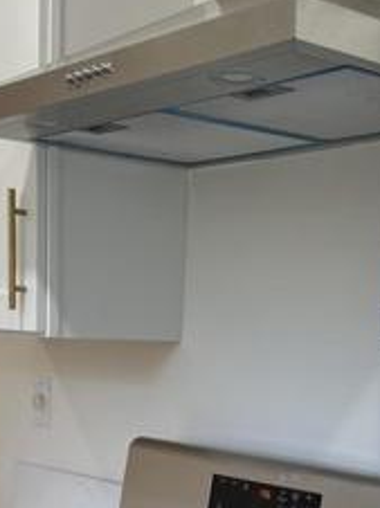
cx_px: 216
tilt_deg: -6.8
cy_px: 474
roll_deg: -3.2
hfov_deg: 21.6
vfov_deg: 27.4
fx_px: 997
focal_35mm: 68
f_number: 1.78
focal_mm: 6.86
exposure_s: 1/120
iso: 100
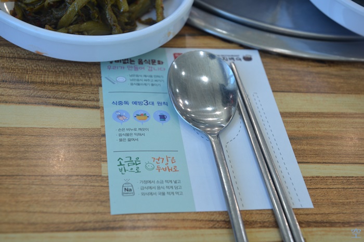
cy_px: 121
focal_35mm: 57
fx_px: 575
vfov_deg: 23.7
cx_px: 182
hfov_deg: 35.1
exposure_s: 1/100
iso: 400
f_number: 5
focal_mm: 38
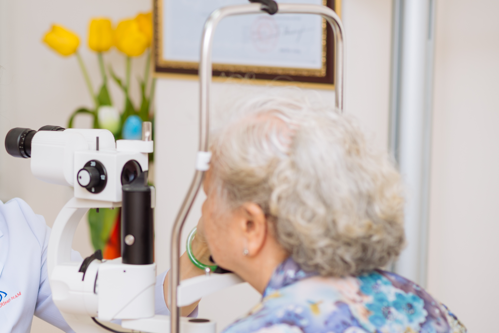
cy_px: 211
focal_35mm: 132
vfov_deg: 10.4
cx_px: 117
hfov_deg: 15.4
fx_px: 1830
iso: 200
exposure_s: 1/160
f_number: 2.8
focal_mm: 85
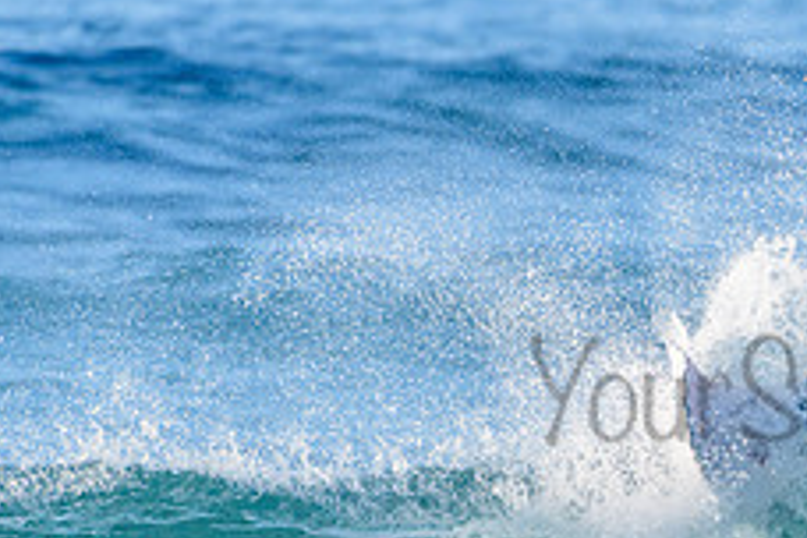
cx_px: 895
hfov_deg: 1.6
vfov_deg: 1.1
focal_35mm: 1271
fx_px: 28489
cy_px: 359
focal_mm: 500
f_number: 5.6
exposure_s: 1/2000
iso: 450
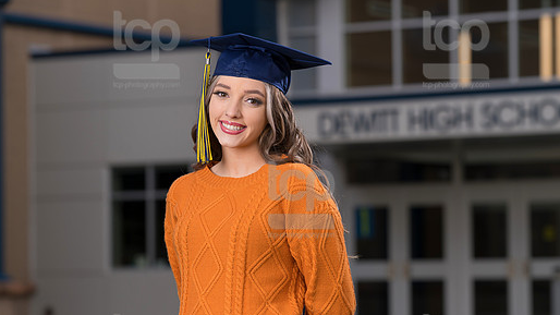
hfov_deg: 13.2
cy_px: 178
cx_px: 314
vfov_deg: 7.4
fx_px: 2420
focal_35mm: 163
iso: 100
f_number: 4.5
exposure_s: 1/250
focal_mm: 125
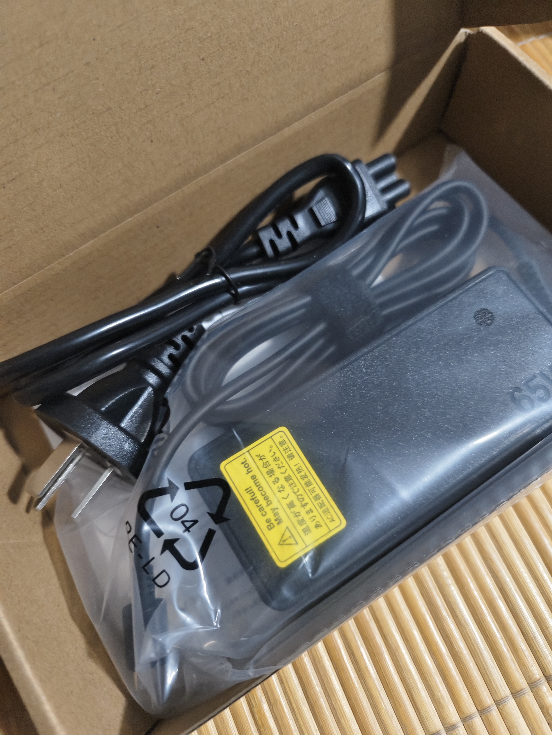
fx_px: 489
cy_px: 368
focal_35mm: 23
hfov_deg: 58.9
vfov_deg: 73.9
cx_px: 276
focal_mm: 5.5
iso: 353
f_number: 1.75
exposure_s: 1/60
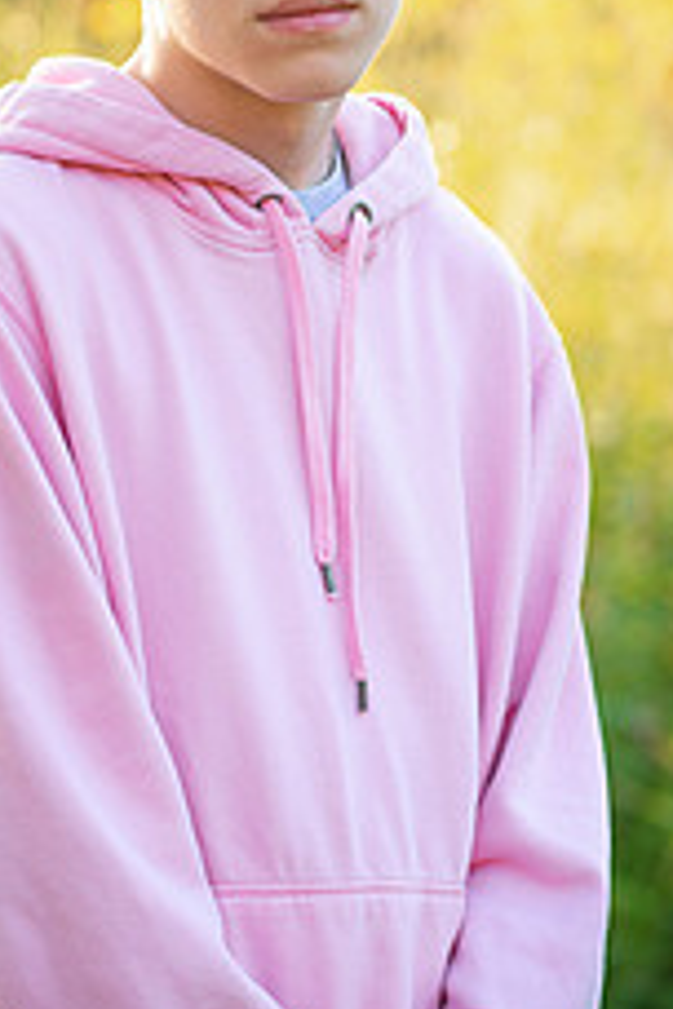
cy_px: 261
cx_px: 235
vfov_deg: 12.2
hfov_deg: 8.2
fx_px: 4711
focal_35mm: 168
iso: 110
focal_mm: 85
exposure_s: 1/200
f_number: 2.8
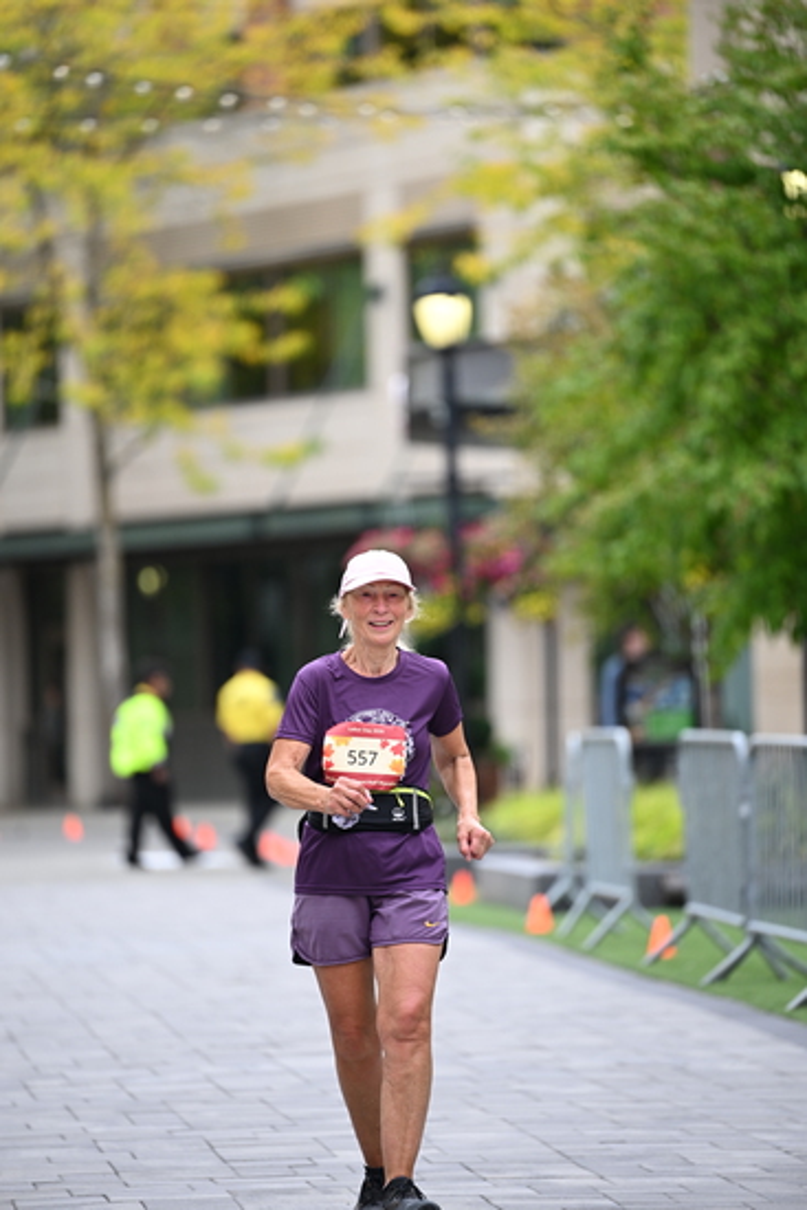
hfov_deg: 6.9
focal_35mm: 200
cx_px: 404
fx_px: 6720
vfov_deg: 10.3
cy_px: 605
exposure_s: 1/1000
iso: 400
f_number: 2.8
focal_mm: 200
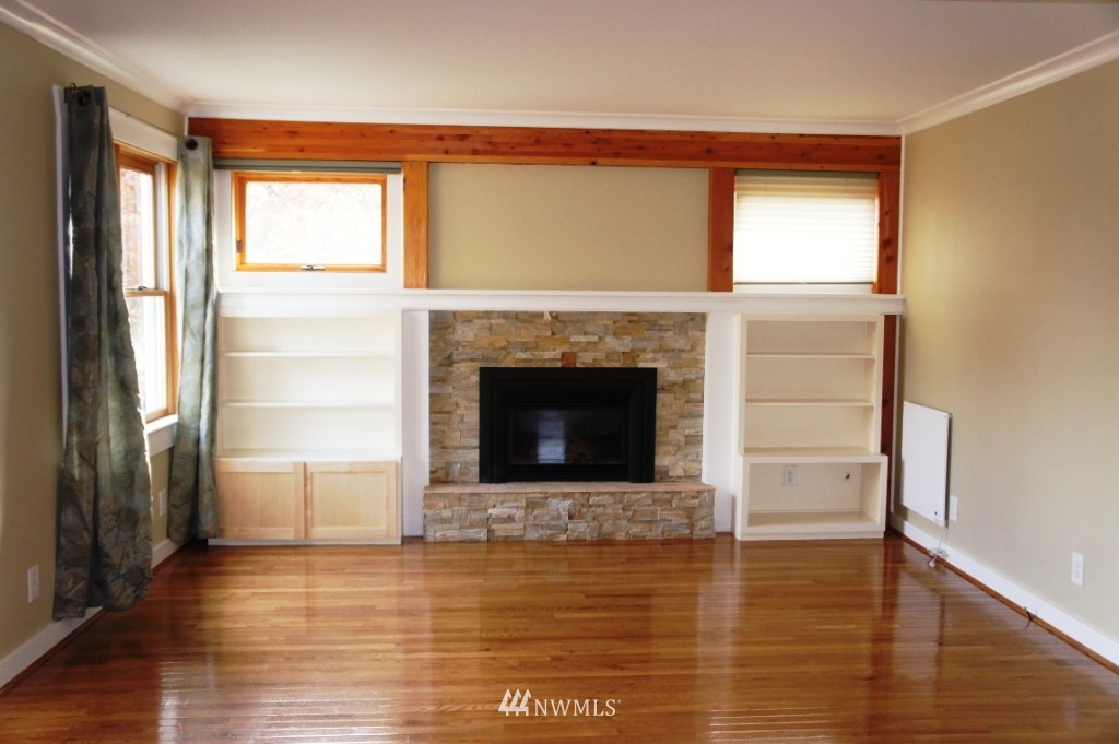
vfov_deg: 39.9
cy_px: 372
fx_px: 1025
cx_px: 560
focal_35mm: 33
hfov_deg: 57.3
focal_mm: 22
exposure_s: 1/60
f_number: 4
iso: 640
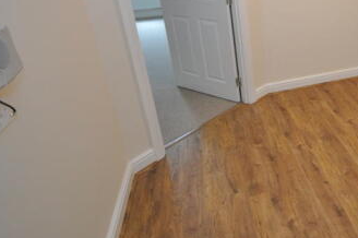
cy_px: 43
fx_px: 298
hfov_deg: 55.0
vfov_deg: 41.4
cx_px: 313
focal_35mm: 30
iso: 720
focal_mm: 10
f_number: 4
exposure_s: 1/60
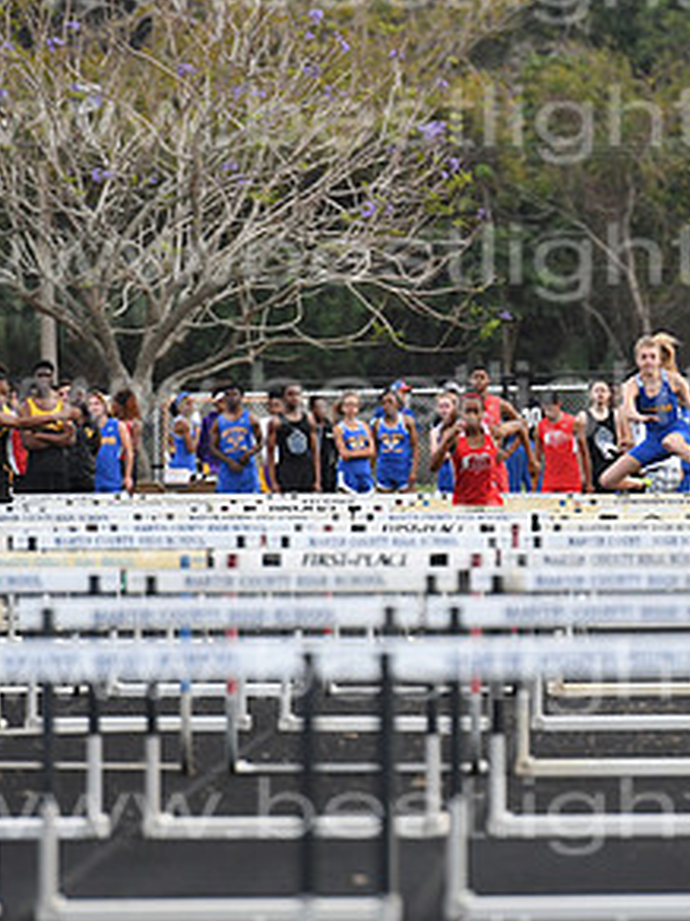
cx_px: 668
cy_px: 470
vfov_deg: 3.4
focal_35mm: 576
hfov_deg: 2.6
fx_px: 15320
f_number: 4
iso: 800
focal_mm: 200
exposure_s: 1/1600
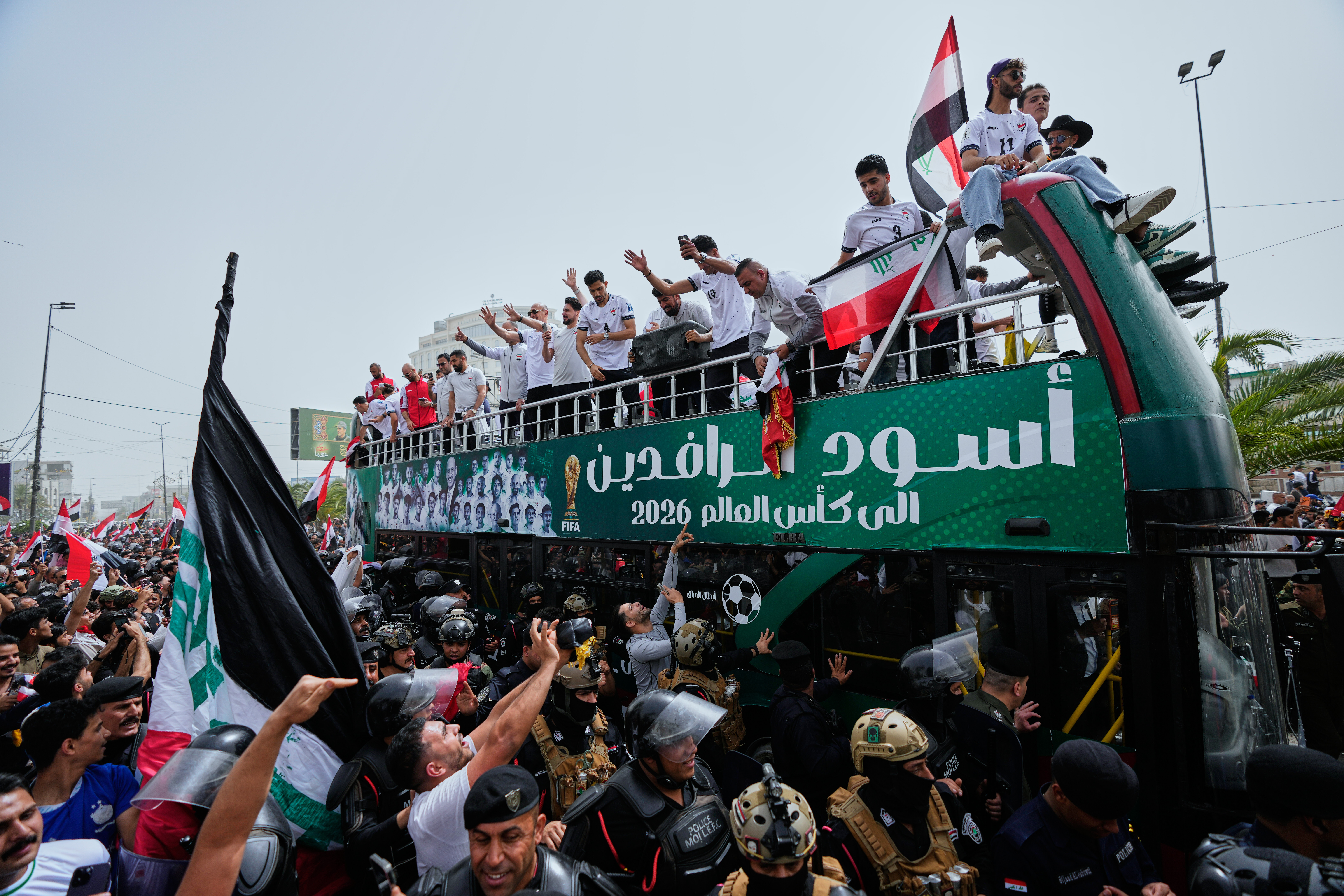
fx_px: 597
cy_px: 448
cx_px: 672
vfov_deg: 73.7
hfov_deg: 96.7
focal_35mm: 16
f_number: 2.8
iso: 160
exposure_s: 1/2500
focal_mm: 16
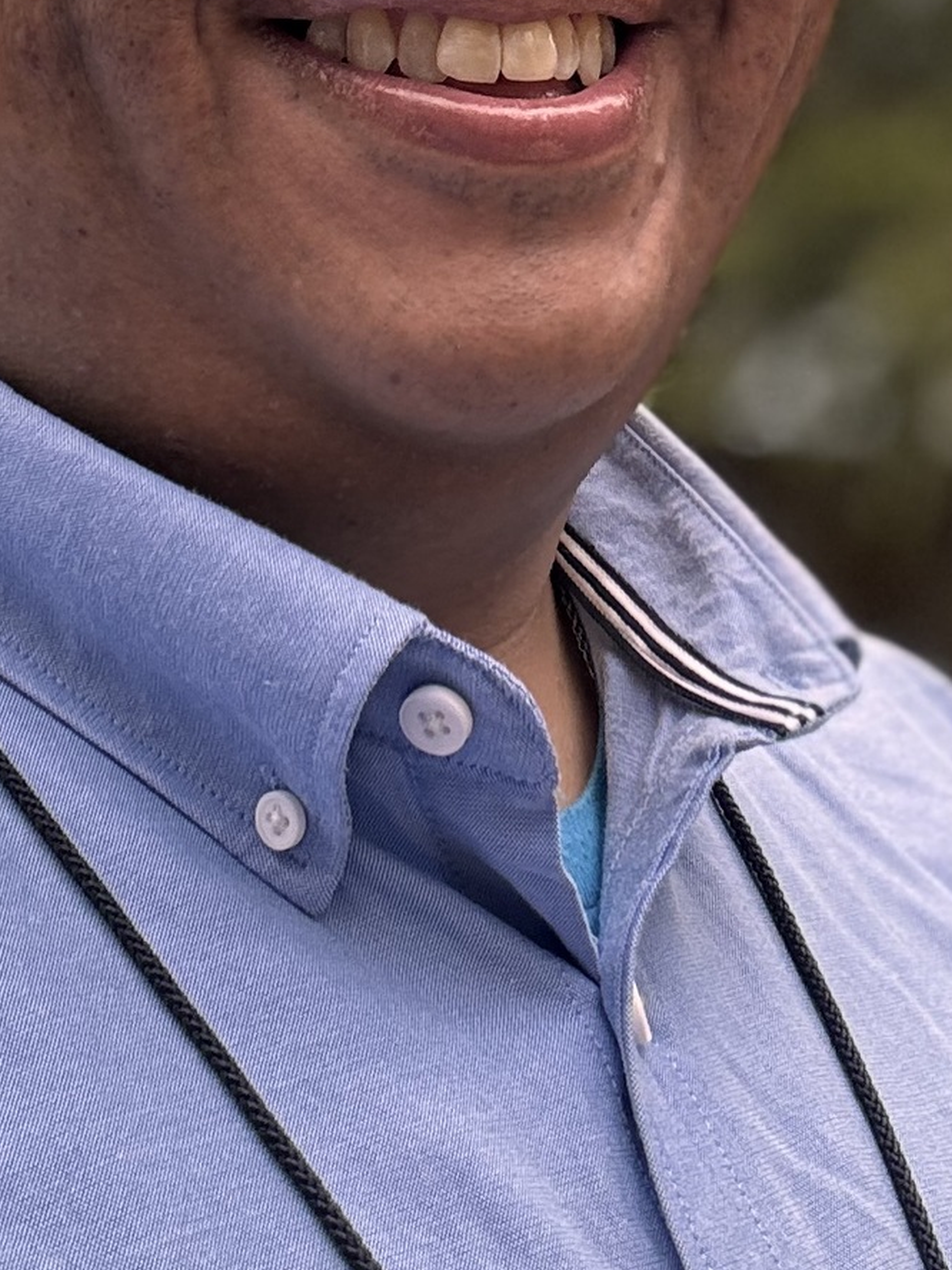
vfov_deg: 23.7
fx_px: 2899
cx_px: 540
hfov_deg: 18.6
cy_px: 4
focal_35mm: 79
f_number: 1.9
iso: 40
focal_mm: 2.69
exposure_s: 1/121
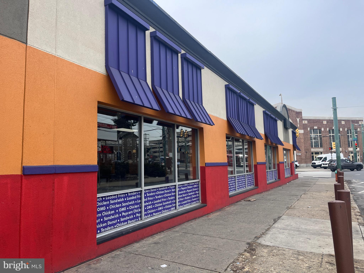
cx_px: 182
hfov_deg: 67.3
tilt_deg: +6.5
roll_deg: +1.9
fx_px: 273
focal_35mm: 26
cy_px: 136
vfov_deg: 53.1
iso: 50
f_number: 1.6
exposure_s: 1/1238
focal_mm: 5.1
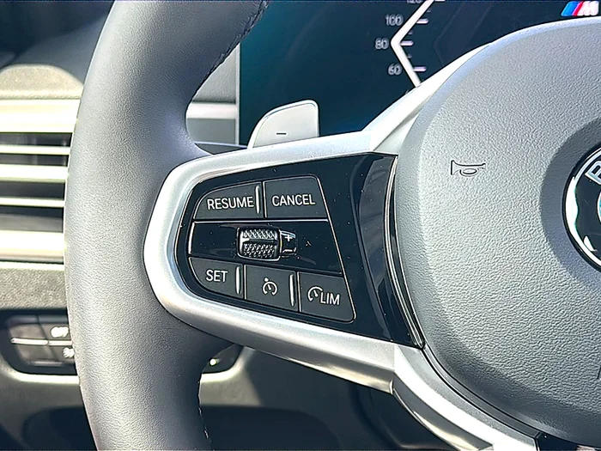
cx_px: 300
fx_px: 868
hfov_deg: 38.2
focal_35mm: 50
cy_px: 226
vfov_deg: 29.1
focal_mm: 6.86
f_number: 1.78
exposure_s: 1/326
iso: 100
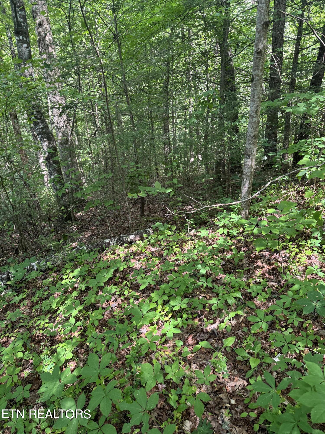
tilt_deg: -25.7
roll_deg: +1.2
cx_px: 162
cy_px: 217
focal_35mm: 24
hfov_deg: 56.8
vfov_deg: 71.6
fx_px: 300
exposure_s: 1/121
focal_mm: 6.76
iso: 125
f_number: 1.78
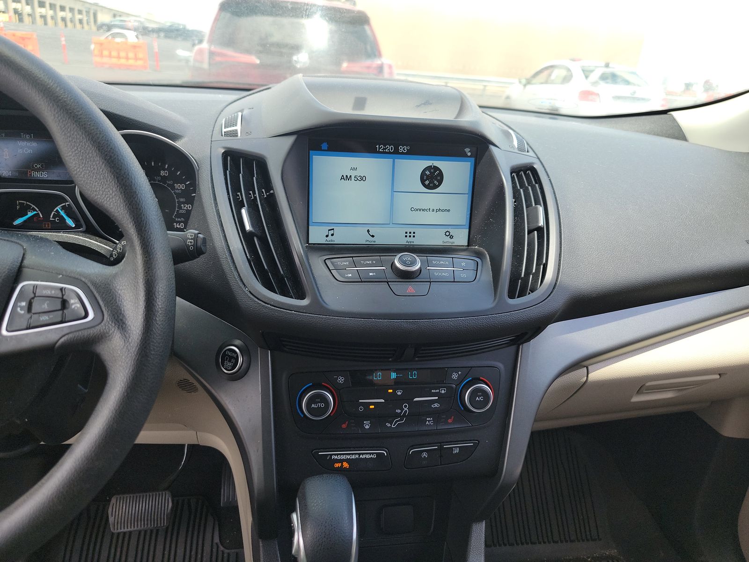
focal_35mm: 24
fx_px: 519
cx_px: 374
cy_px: 281
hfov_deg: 71.6
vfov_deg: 56.8
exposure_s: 1/136
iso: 50
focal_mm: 6.7
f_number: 1.8
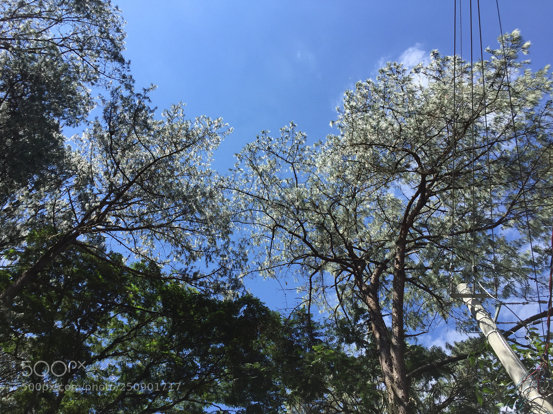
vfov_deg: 48.2
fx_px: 463
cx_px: 276
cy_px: 207
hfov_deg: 61.7
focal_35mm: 29
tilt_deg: +67.6
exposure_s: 1/1276
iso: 32
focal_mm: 4.15
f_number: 2.2
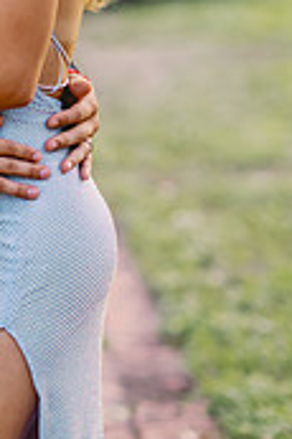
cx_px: -84
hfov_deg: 6.2
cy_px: 38
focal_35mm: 221
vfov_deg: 9.3
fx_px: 2694
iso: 1250
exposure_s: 1/250
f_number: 2
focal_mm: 85
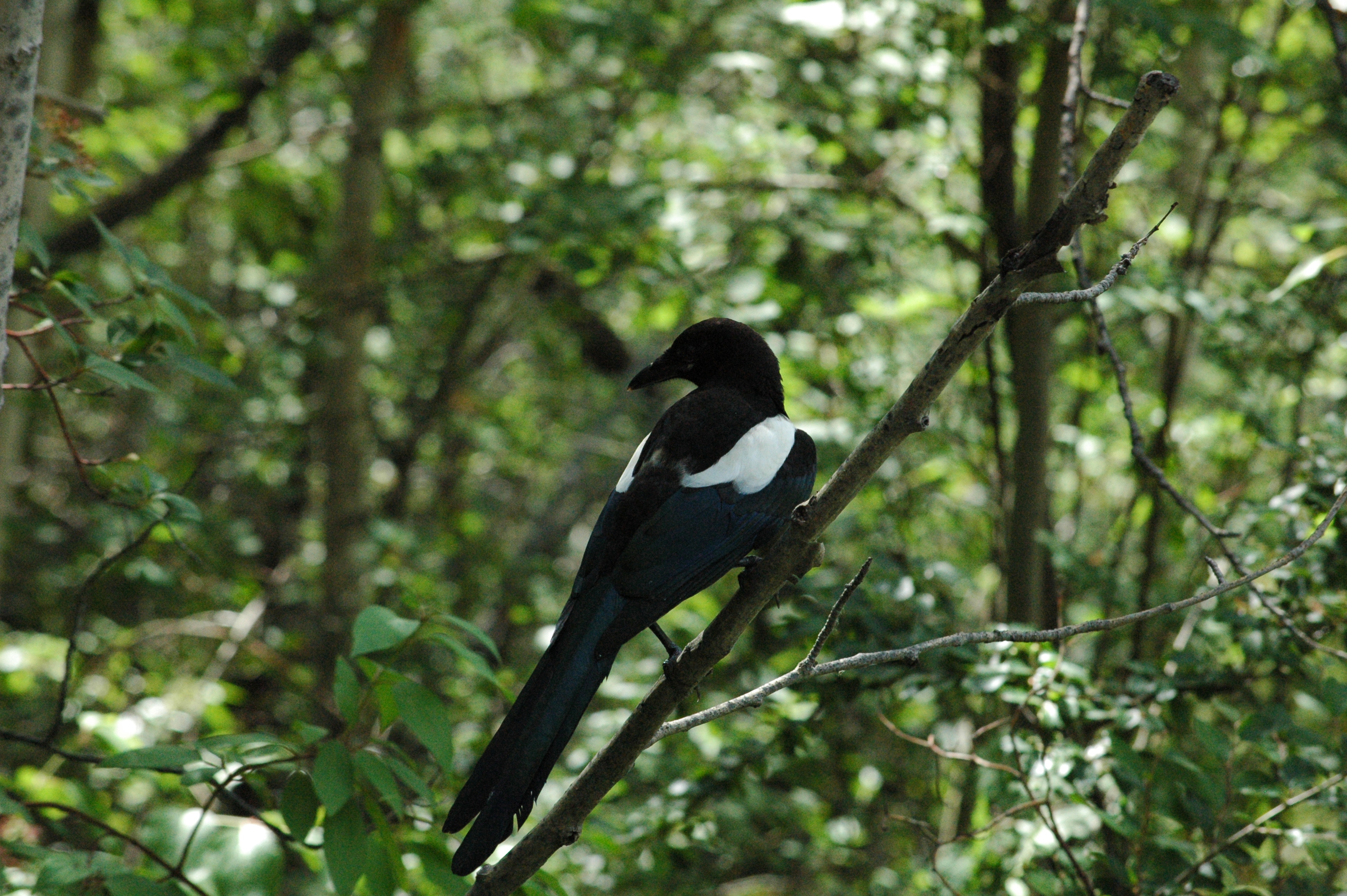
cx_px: 674
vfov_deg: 7.0
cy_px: 448
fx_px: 7290
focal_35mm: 195
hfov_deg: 10.6
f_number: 8
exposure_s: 1/800
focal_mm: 130
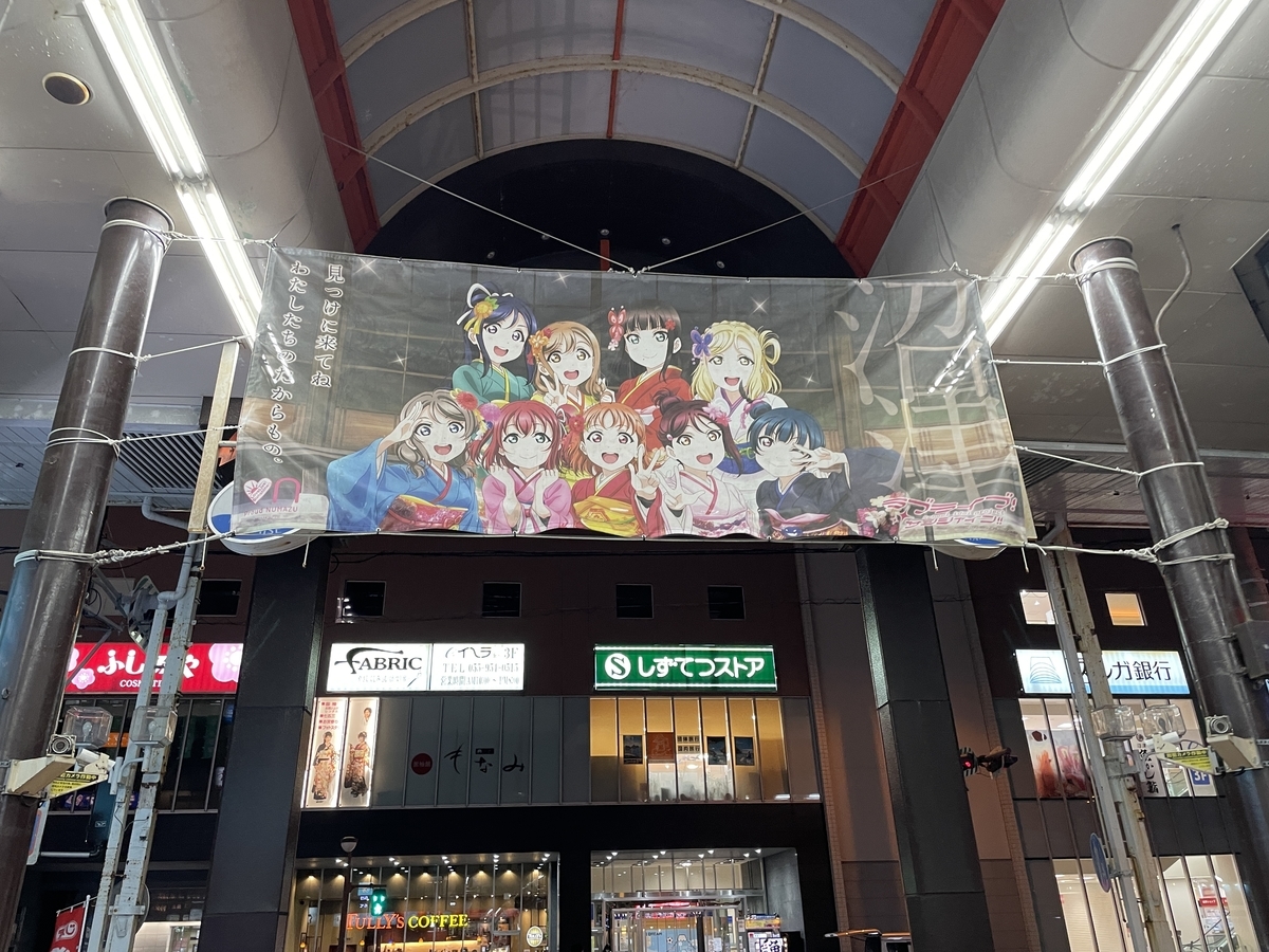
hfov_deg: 67.3
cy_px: 476
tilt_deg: +26.0
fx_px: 953
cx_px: 634
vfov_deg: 53.1
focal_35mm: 26
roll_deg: +0.4
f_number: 1.6
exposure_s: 1/50
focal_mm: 4.2
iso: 160
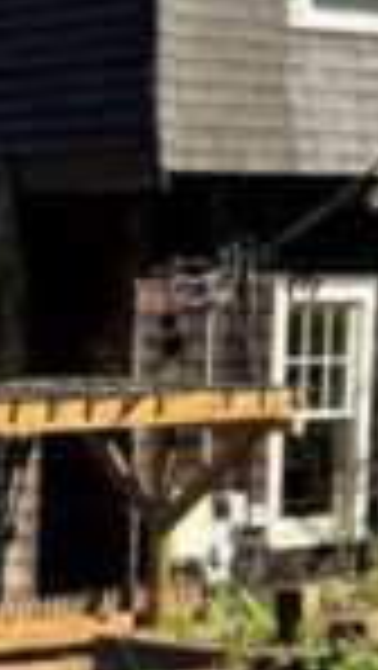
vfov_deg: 15.8
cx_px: -508
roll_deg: -0.5
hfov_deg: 8.3
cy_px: 531
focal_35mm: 135
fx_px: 2401
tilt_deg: -7.1
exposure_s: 1/2506
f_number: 1.78
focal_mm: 6.76
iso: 80
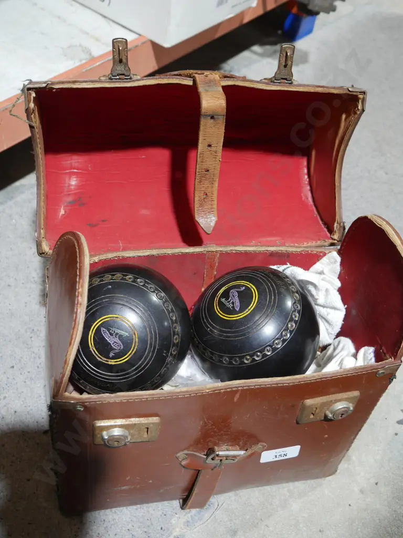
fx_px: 621
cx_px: 202
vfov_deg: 46.8
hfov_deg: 36.0
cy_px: 269
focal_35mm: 40
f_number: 4.4
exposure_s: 1/60
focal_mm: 20
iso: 1250
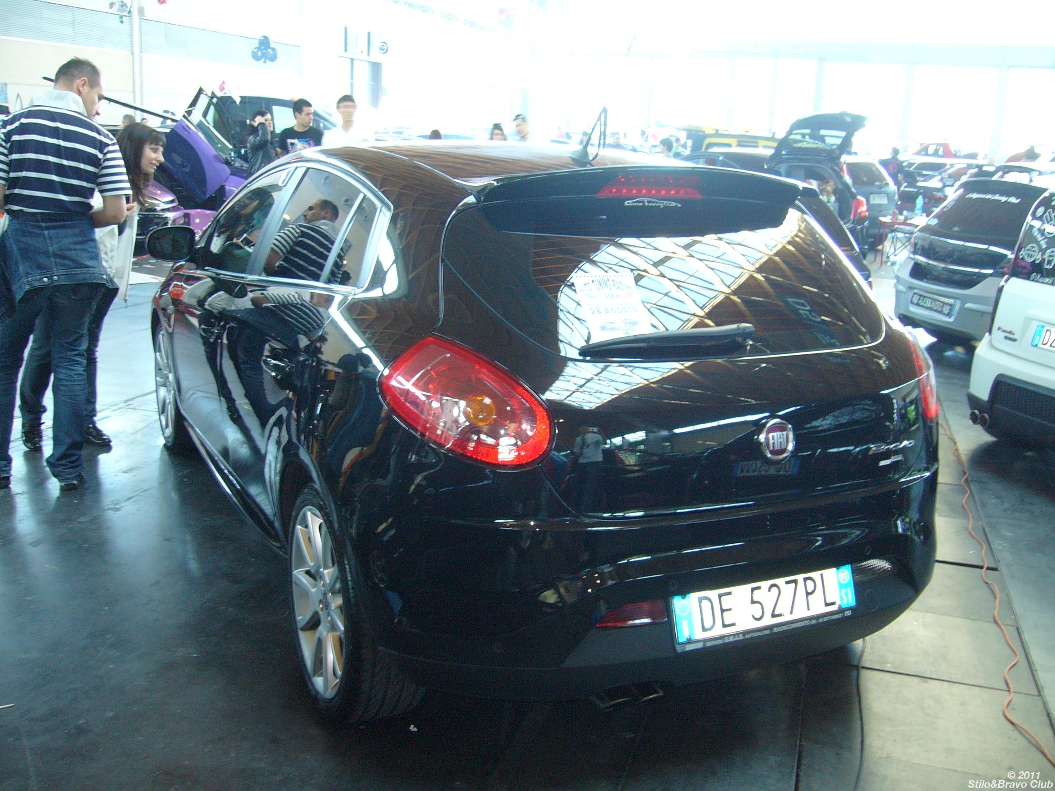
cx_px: 528
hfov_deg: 52.6
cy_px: 396
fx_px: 1067
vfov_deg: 40.7
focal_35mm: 35
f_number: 2.8
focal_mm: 5.8
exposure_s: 1/8
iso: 100
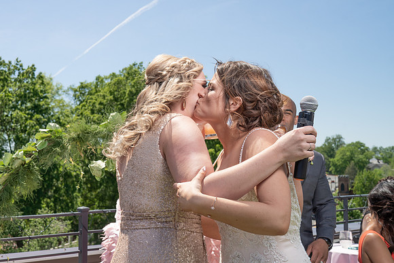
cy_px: 123
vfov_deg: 26.7
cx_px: 110
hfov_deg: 38.4
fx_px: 554
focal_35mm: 51
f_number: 7.1
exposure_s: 1/250
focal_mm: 35
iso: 50
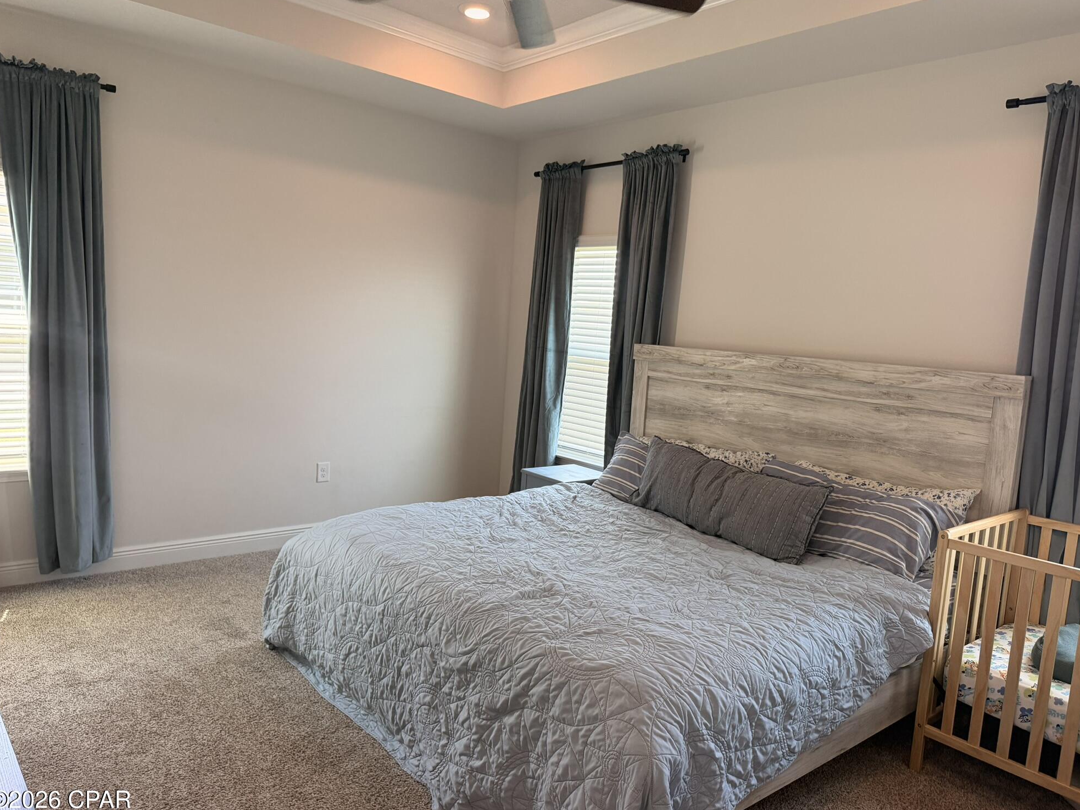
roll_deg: -3.5
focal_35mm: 25
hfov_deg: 69.4
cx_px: 550
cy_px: 416
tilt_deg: -6.7
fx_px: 780
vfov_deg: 54.9
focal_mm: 6.76
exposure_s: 1/120
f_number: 1.78
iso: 320
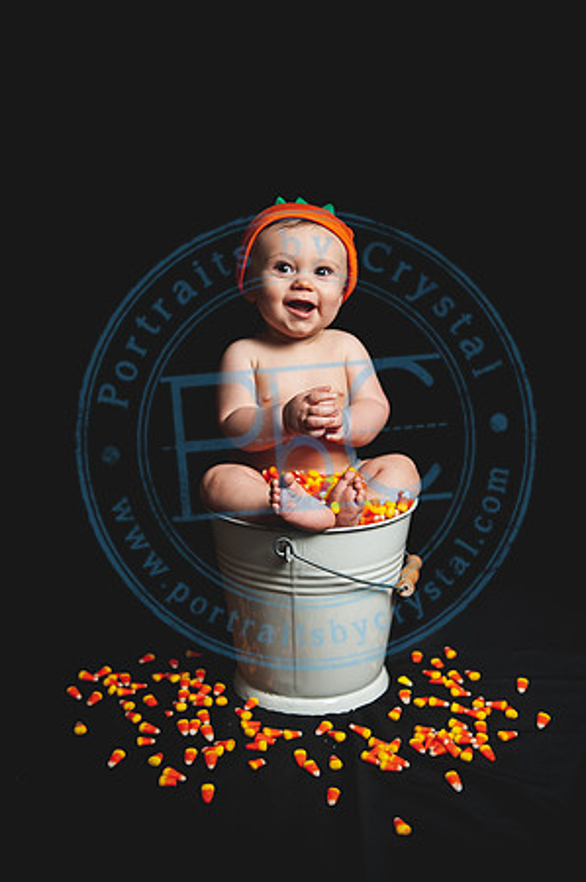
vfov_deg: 44.5
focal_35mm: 44
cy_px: 441
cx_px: 293
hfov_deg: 30.4
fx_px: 1077
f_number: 2.8
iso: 200
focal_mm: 44
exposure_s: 1/200
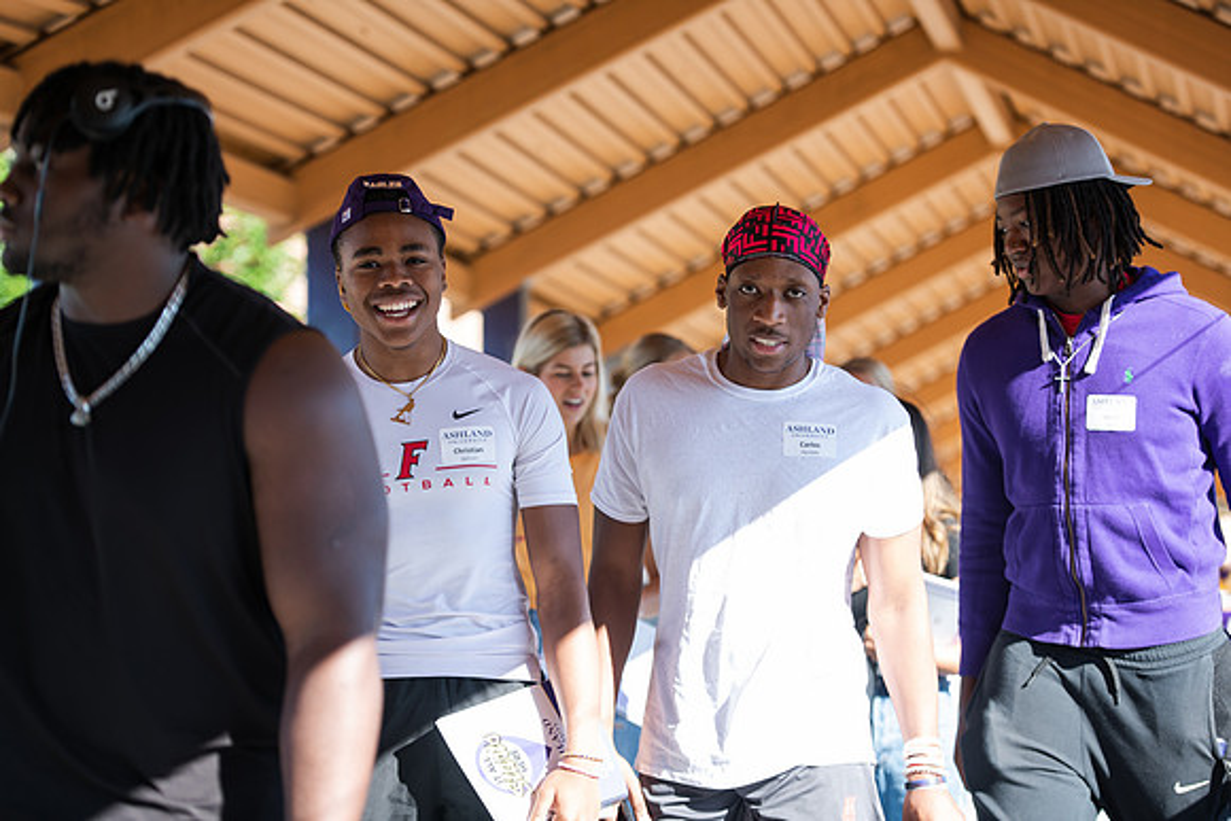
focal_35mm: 100
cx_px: 616
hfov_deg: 20.4
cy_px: 410
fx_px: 3420
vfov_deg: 13.7
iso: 125
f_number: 3.2
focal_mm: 100
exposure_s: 1/250
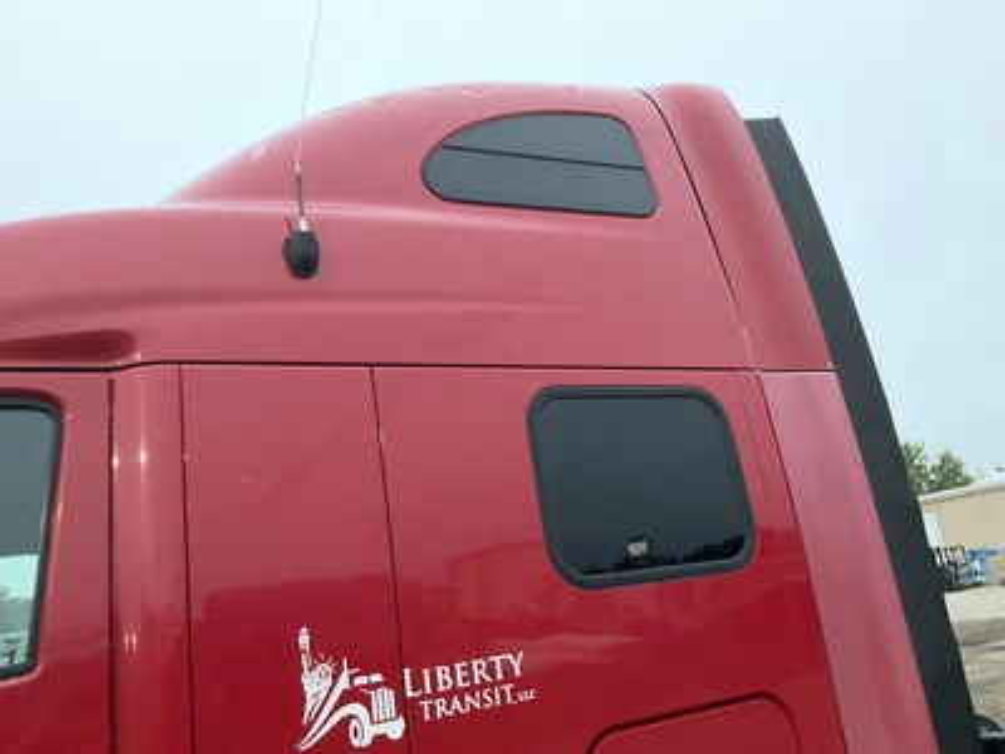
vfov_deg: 48.2
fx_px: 842
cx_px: 502
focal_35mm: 29
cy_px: 377
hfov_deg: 61.7
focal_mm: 3
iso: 320
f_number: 1.8
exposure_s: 1/47
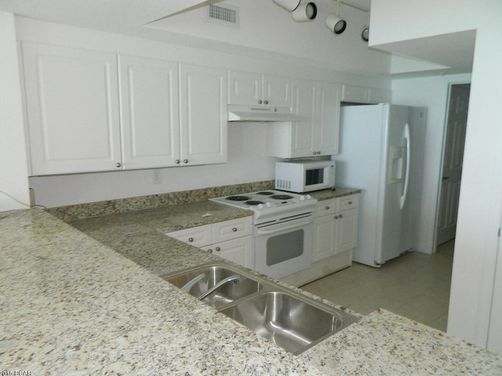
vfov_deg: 53.0
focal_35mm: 26
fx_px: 377
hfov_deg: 67.3
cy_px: 192
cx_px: 252
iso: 200
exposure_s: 1/30
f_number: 3.1
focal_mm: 4.5
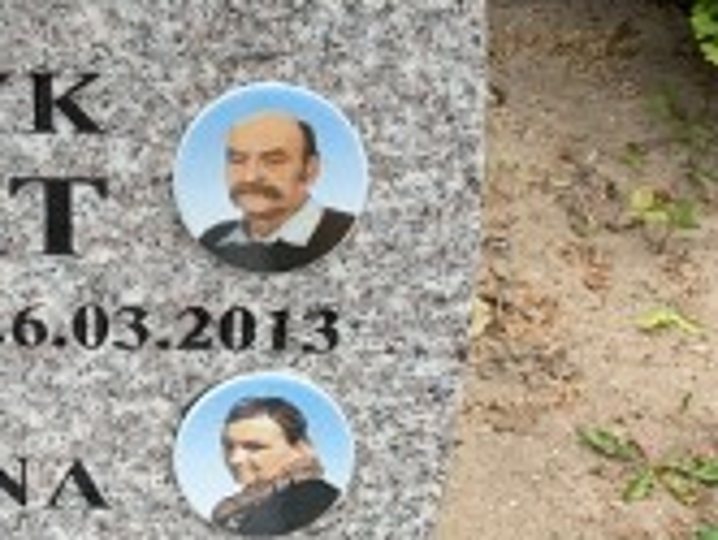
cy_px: -246
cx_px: -290
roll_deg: +4.1
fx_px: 2077
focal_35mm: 100
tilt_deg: -25.3
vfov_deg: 14.0
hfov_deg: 17.9
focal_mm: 4.25
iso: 25
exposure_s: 1/255
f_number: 1.8
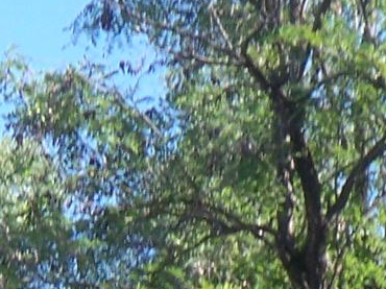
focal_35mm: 216
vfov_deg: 6.7
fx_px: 2407
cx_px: -18
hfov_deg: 9.1
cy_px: 546
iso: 50
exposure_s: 1/125
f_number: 3.9
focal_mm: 6.4
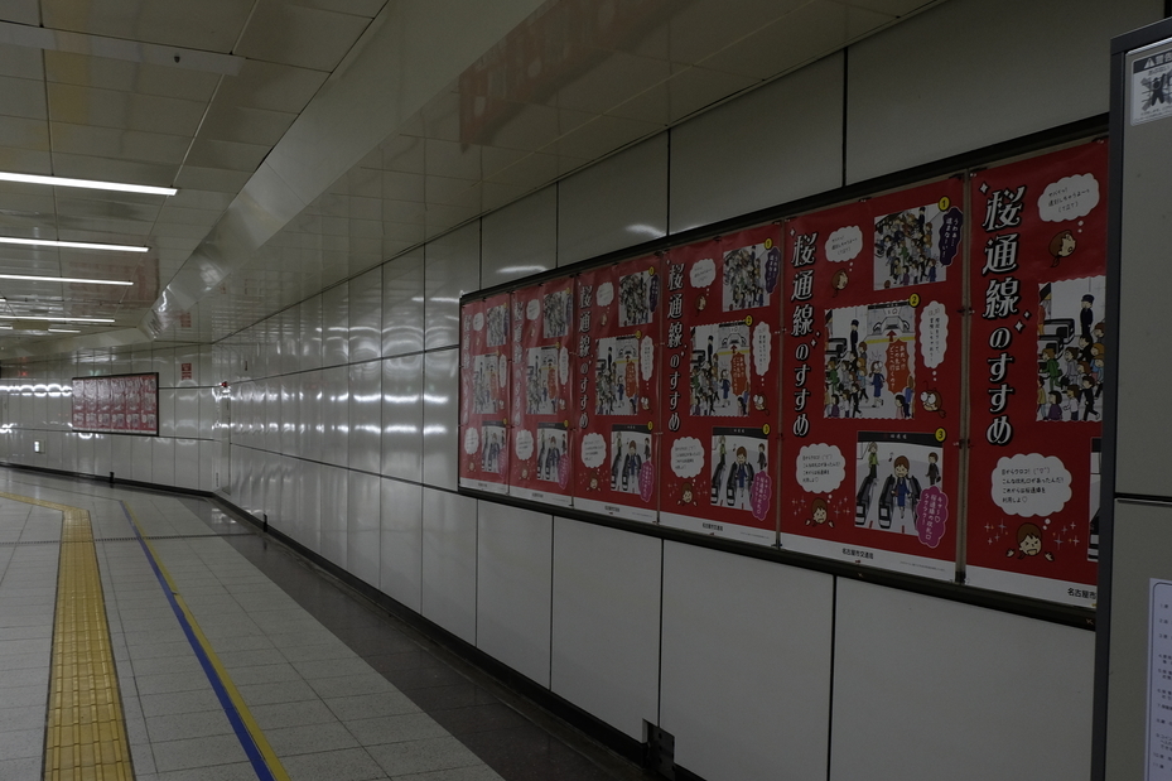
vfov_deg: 42.2
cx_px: 595
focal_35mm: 31
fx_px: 1009
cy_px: 448
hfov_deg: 60.3
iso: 800
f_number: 5.6
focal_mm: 16
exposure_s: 1/60
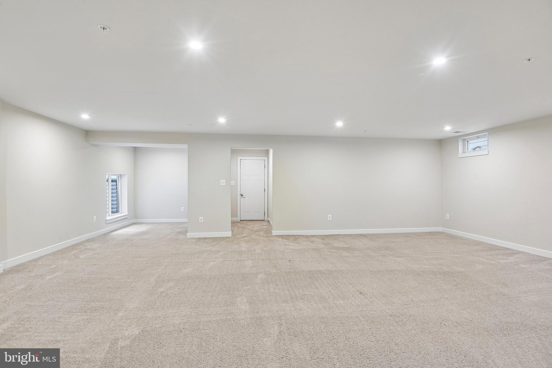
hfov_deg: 96.7
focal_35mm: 16
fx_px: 245
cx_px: 276
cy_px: 184
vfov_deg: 73.7
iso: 400
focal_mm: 16
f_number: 8
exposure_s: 1/8
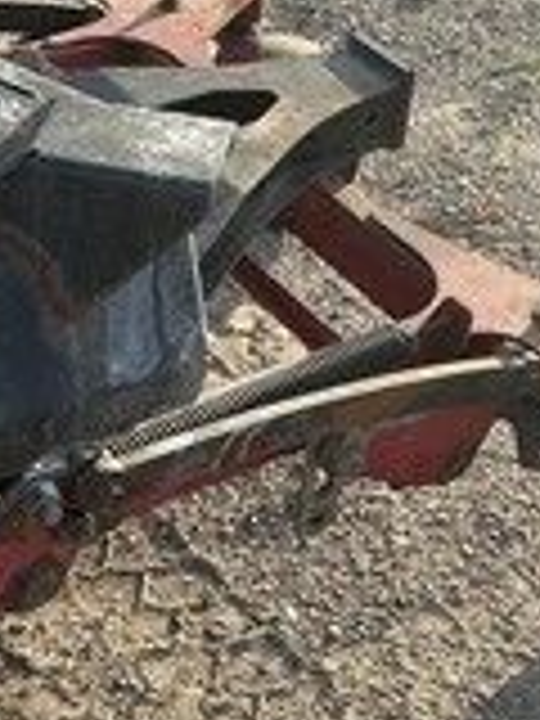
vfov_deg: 27.8
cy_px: 374
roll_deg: -3.9
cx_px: 166
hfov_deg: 20.9
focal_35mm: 70
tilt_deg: -38.6
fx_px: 1456
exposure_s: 1/412
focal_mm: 3
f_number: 1.8
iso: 25
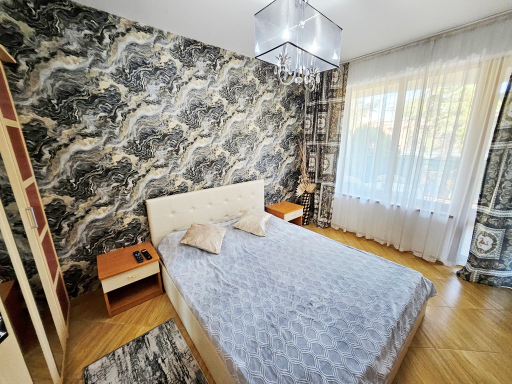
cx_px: 256
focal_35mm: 13
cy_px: 192
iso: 250
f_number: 2.2
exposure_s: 1/50
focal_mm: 1.7
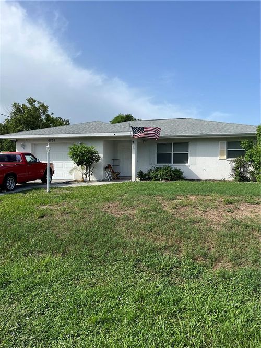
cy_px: 174
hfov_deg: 53.0
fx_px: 261
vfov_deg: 67.3
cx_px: 130
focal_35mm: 26
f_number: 1.6
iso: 50
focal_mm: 5.1
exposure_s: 1/2967
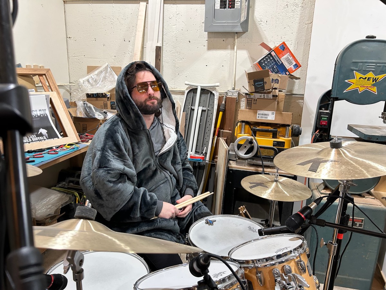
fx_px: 290
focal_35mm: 26
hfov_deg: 67.3
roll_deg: -2.0
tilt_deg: -12.9
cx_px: 193
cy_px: 145
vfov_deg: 53.1
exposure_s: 1/60
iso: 125
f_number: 1.5
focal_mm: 5.7
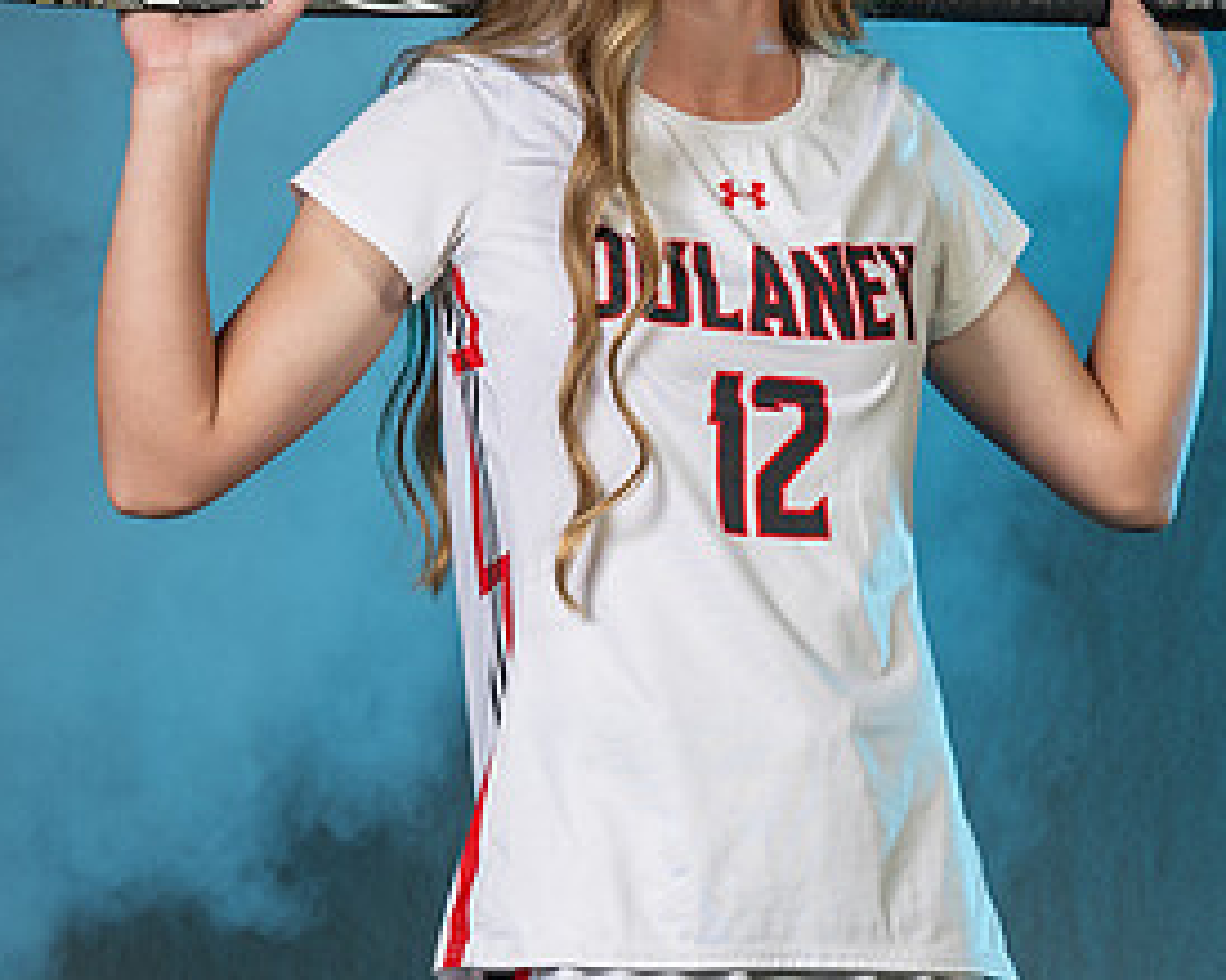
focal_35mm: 279
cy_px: 499
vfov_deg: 5.5
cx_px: 887
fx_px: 10120
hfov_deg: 6.9
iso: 80
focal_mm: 100
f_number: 5.6
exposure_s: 1/200
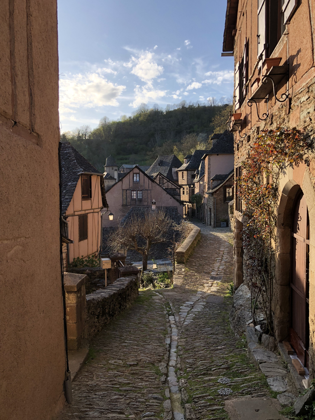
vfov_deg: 63.4
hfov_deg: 49.7
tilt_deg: -3.1
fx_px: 340
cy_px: 210
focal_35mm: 28
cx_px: 158
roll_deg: +0.5
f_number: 1.8
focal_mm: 4
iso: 20
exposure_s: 1/657
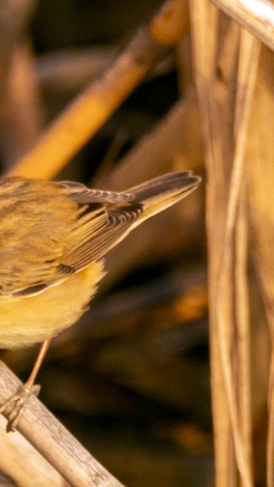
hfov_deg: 0.7
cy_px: 257
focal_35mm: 1702
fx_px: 22003
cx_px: -81
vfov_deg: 1.3
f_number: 6.3
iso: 1400
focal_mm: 600
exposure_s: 1/500
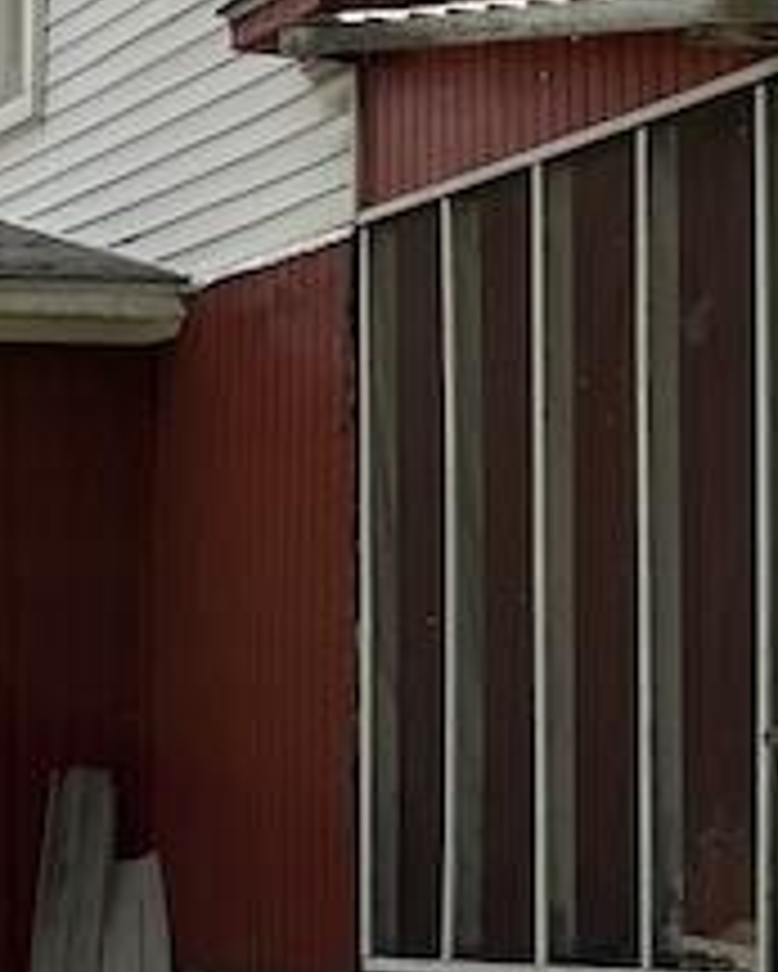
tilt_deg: +5.6
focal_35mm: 111
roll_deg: +0.9
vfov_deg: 17.3
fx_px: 3193
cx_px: 895
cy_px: 432
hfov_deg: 13.6
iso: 100
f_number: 1.78
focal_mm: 6.76
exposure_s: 1/5319
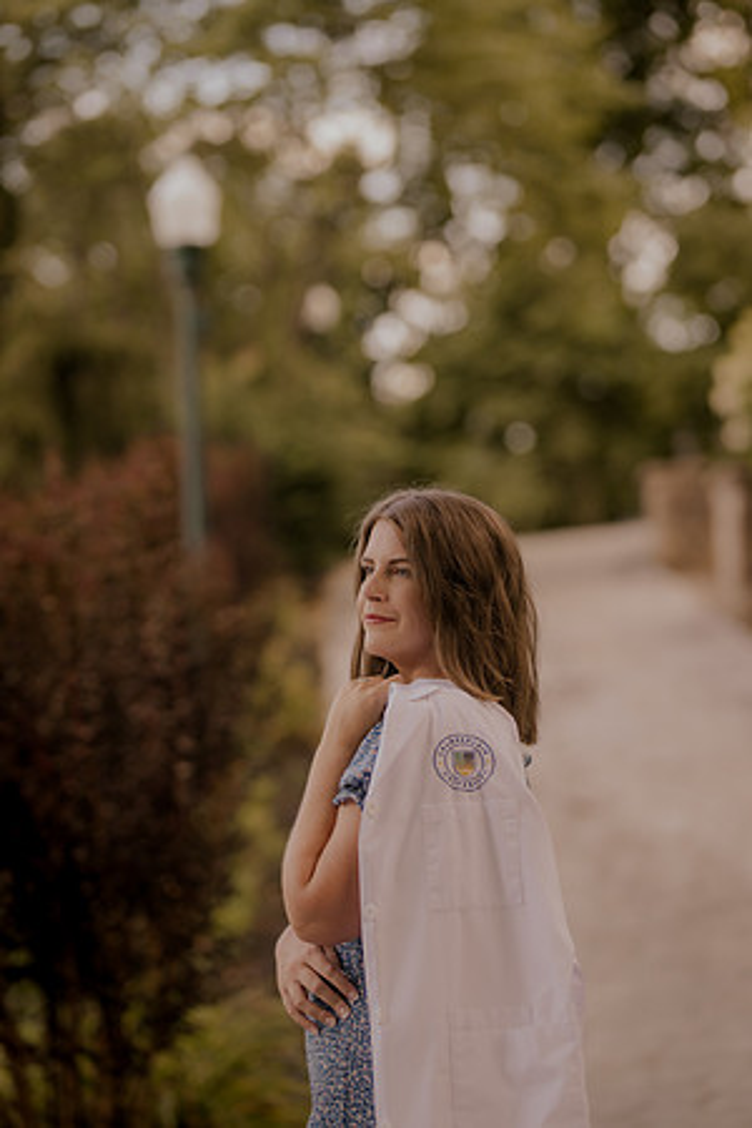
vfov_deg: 23.9
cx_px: 376
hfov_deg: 16.1
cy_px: 564
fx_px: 2663
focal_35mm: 85
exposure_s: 1/200
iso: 200
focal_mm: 85
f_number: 1.8
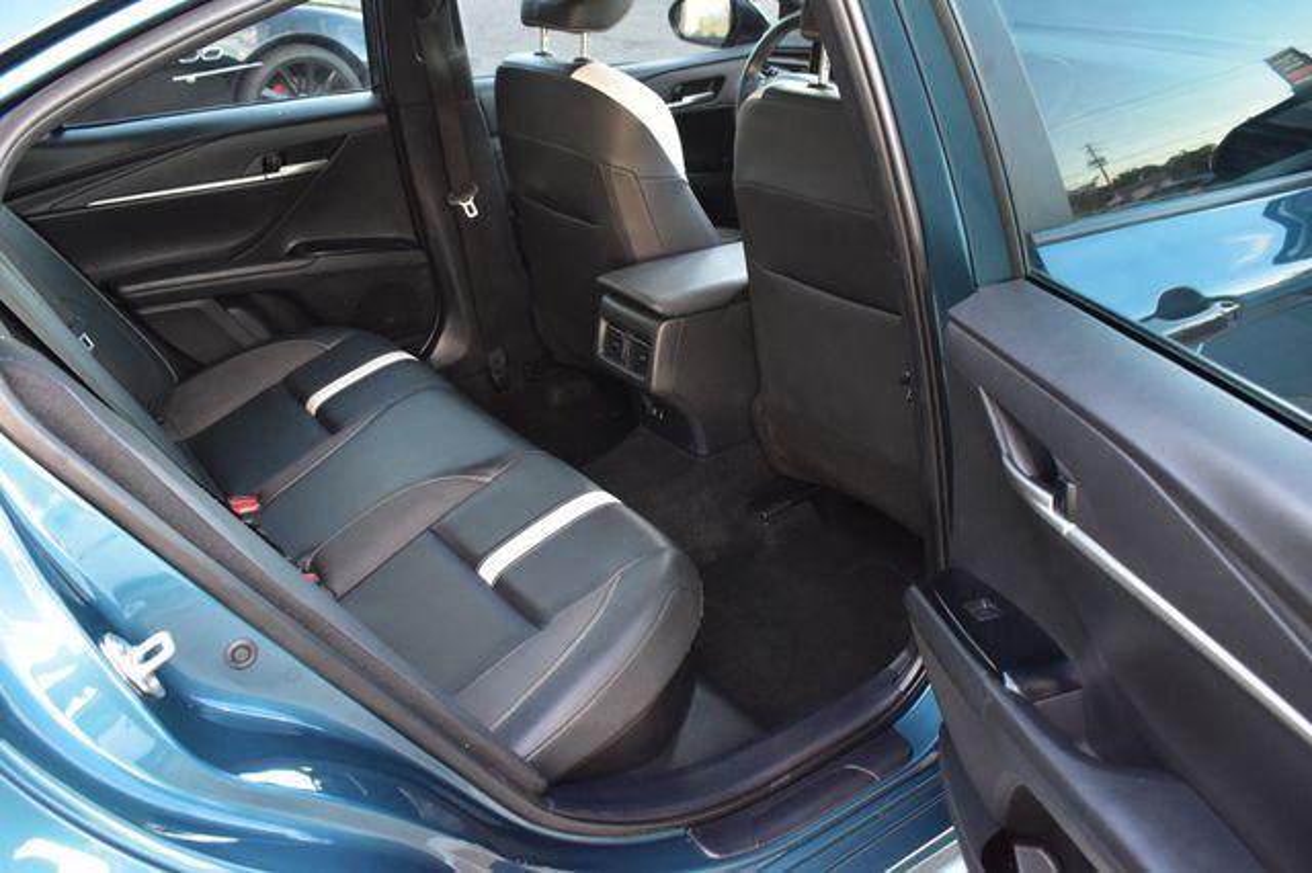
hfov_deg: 59.5
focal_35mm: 32
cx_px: 656
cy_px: 436
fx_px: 1147
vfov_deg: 41.7
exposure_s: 1/15
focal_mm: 21
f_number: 6.3
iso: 1000
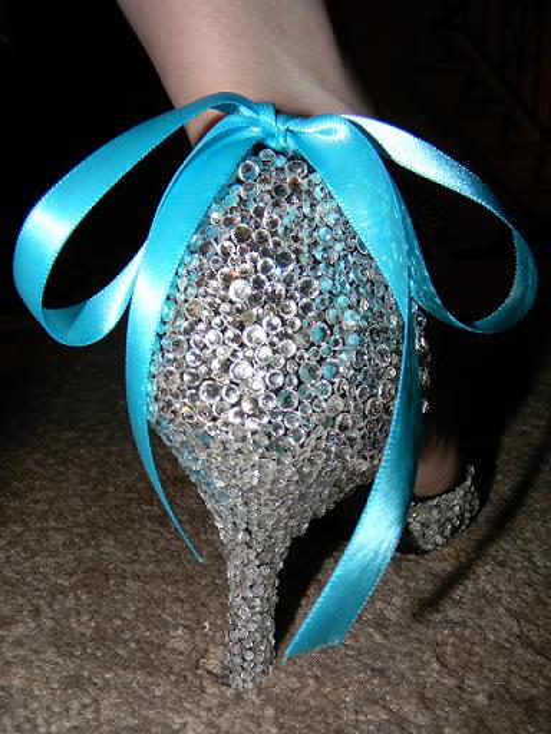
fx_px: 594
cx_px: 276
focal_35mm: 28
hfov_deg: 49.7
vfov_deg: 63.4
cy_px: 367
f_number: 7
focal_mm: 5
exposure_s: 1/26
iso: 200
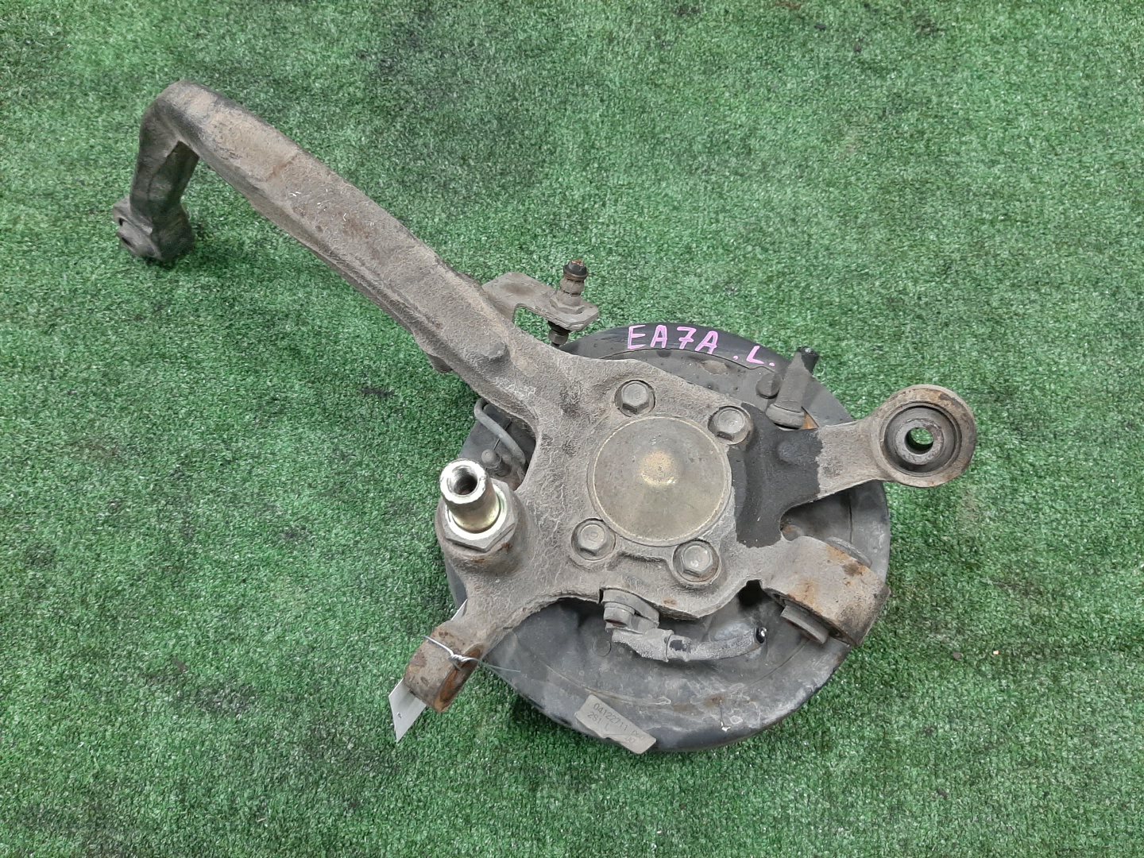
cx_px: 572
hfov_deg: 67.3
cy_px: 429
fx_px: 859
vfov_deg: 53.1
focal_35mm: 26
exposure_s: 1/25
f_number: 1.7
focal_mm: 3.93
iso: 186
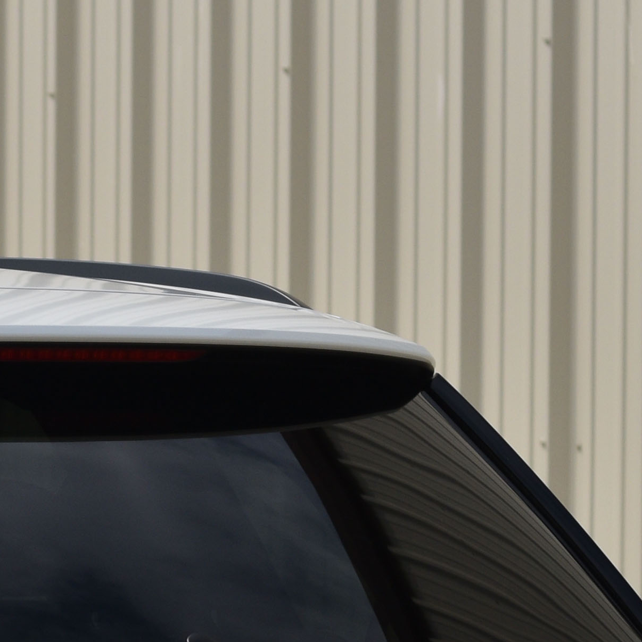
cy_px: 916
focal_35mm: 317
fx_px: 6652
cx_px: -656
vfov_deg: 5.5
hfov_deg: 5.4
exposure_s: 1/4000
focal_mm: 50
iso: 140
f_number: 4
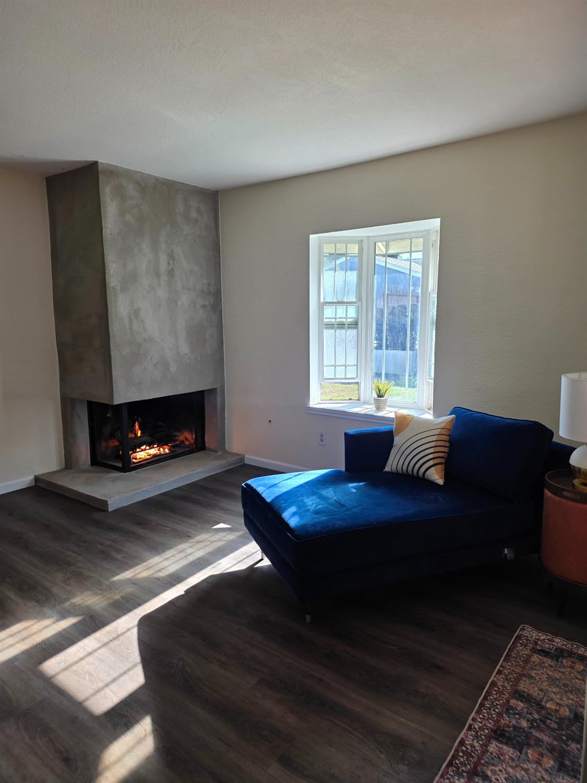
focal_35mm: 23
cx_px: 294
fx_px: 520
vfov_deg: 73.9
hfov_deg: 58.9
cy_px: 392
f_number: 1.7
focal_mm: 6.3
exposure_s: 1/180
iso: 50
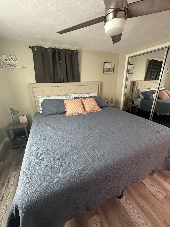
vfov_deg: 102.1
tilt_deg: -19.3
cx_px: 85
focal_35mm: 14
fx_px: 92
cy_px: 114
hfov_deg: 85.7
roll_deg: +0.7
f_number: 2.2
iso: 800
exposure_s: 1/60
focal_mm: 2.22
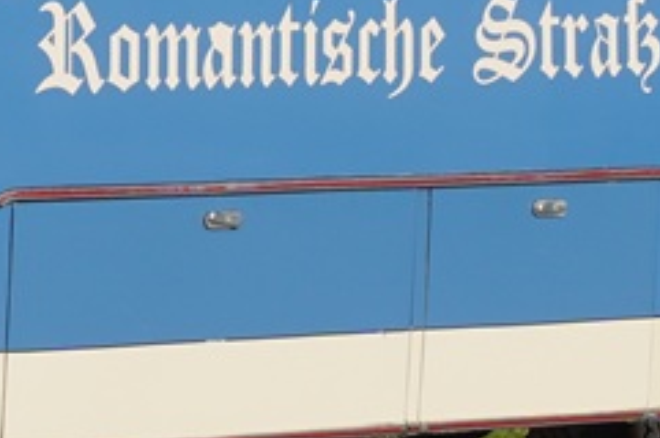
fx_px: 8221
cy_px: -328
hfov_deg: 4.6
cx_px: -304
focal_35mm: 449
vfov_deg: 3.0
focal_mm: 48
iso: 100
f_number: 8
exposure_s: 1/320
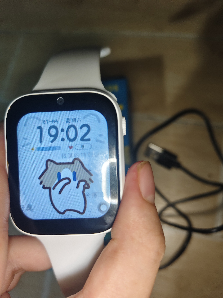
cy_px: 149
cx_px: 112
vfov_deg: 73.9
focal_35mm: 23
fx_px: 198
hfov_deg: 58.9
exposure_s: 1/100
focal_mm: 5.56
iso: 300
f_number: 1.88
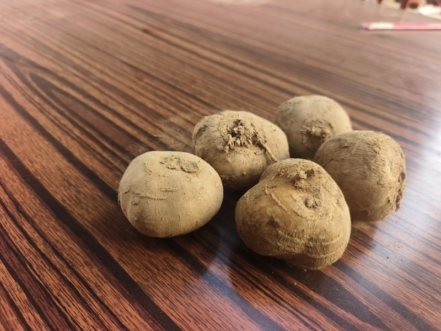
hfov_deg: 73.9
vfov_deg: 58.9
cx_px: 220
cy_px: 166
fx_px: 293
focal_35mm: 23
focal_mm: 5.5
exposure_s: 1/100
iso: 143
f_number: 1.75
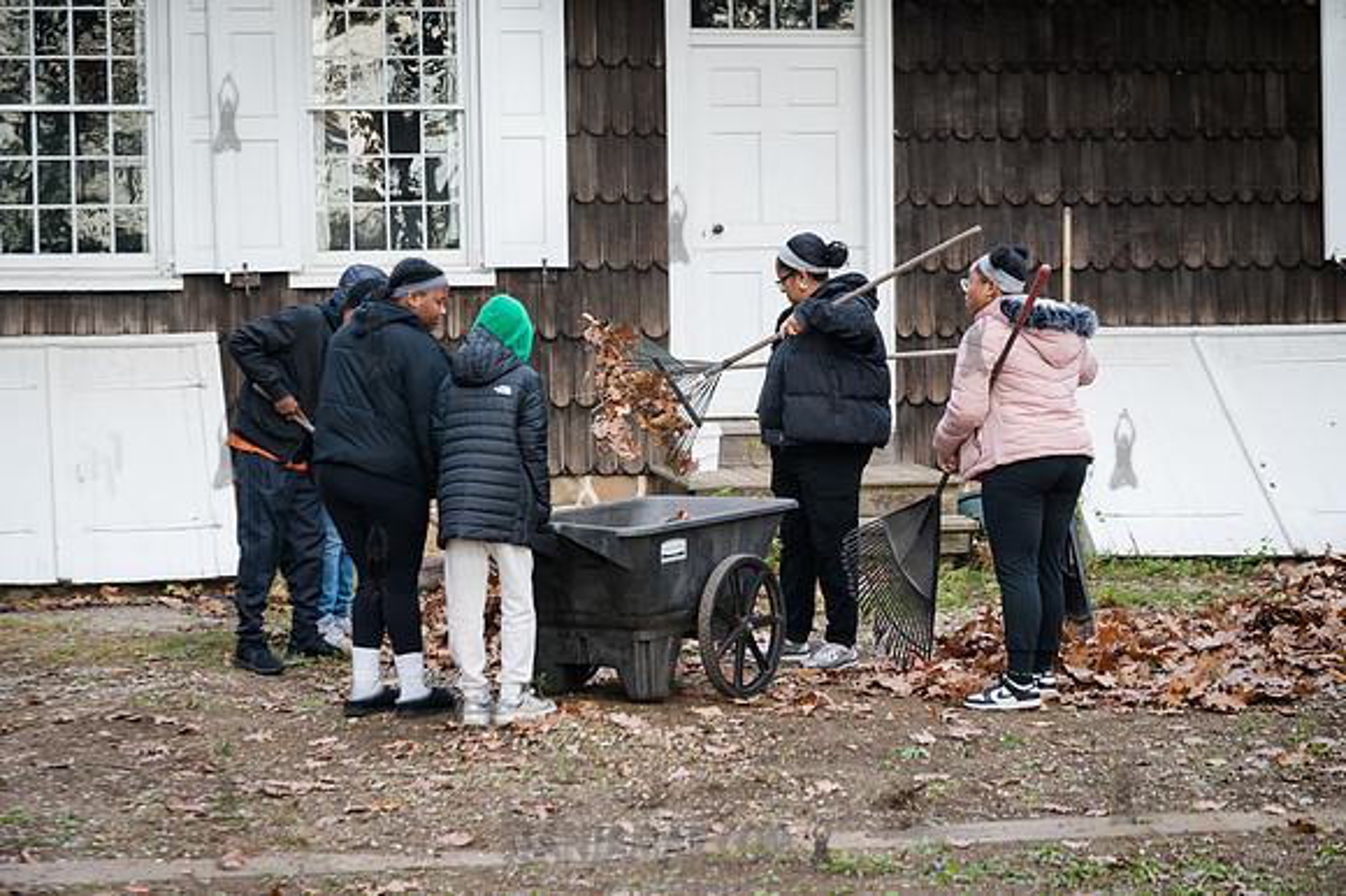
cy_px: 448
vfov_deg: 15.0
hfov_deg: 22.4
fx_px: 3400
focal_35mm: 91
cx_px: 673
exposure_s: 1/320
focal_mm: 91
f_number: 5
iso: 1000
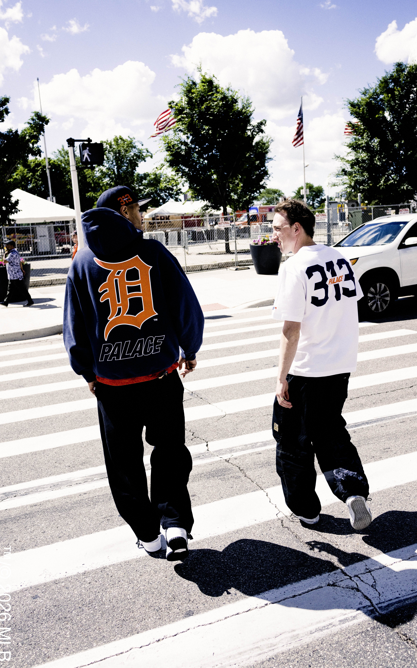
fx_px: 546
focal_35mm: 30
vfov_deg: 62.9
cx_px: 223
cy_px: 322
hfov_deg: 41.8
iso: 400
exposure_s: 1/4000
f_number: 5
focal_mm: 28
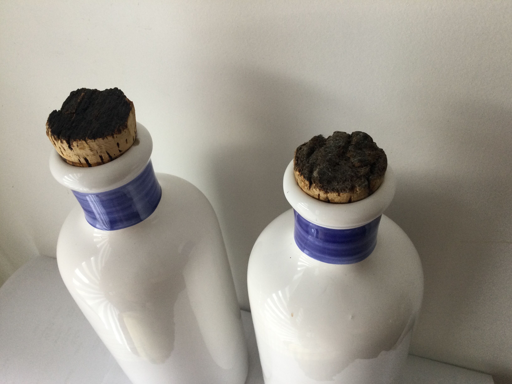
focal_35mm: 31
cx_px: 256
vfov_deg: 45.4
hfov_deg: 58.4
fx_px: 459
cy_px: 192
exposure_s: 1/33
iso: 25
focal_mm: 3.3
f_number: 2.4
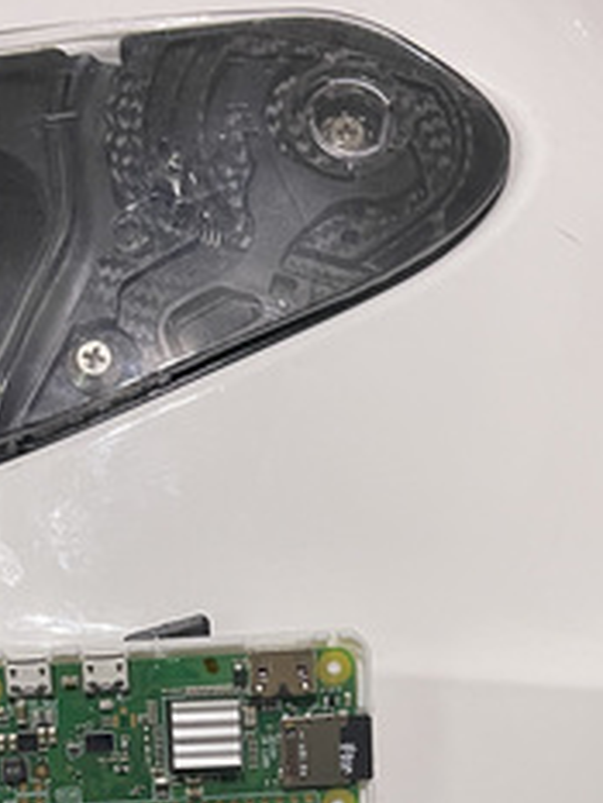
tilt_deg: -31.1
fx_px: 1485
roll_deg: +2.4
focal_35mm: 64
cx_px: 221
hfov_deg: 22.9
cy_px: 894
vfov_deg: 27.5
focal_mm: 5.1
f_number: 1.6
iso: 500
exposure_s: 1/59
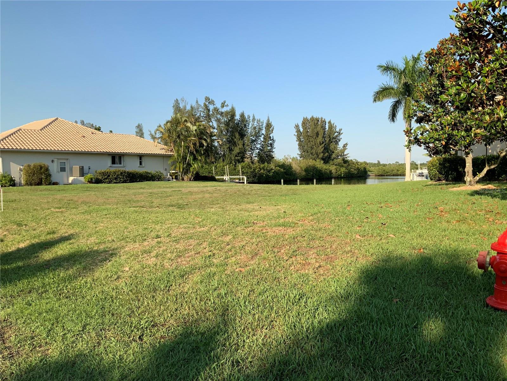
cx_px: 254
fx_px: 425
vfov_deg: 48.2
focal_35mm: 29
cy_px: 190
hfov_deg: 61.7
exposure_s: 1/1451
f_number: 1.8
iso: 16
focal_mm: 3
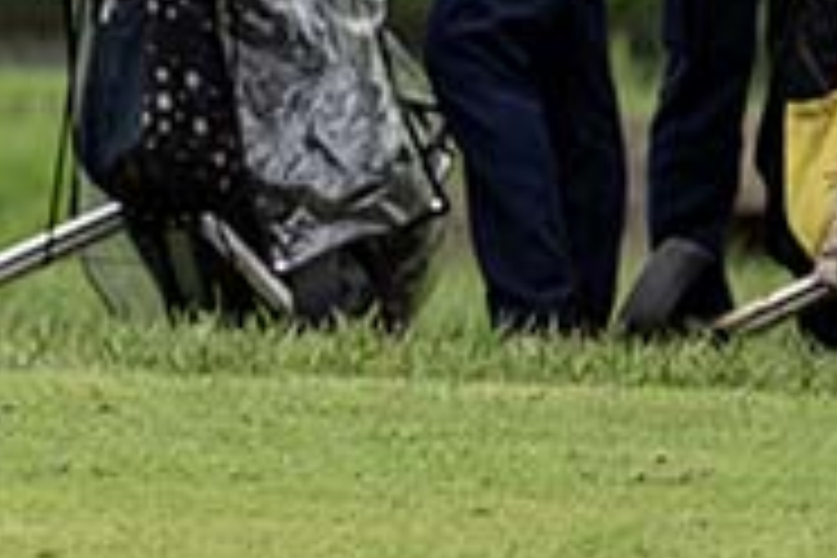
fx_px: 11299
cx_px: -580
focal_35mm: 486
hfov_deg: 4.2
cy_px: -608
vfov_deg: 2.8
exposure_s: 1/3200
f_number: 2.8
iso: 320
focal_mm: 94
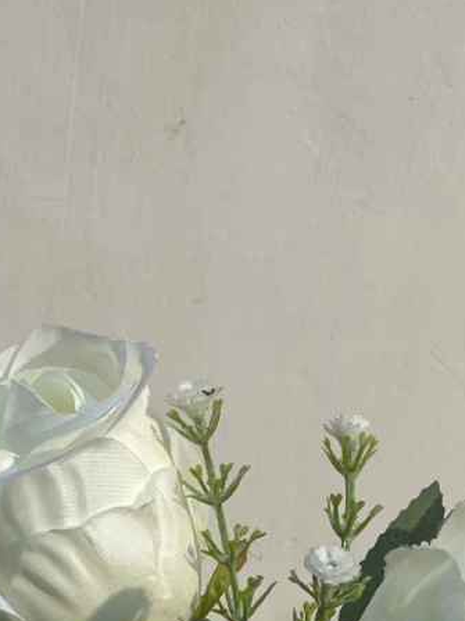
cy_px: 785
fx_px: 3082
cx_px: 211
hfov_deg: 8.6
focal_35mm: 172
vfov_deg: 11.2
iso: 64
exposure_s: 1/100
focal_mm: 7.5
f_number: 2.2
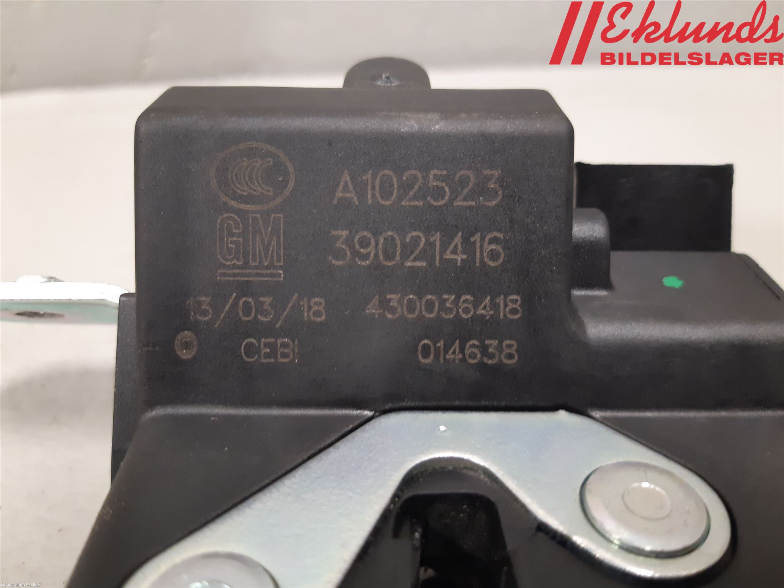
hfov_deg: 67.3
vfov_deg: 53.1
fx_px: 589
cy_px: 294
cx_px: 392
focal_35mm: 26
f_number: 1.7
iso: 250
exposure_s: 1/33
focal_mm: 3.93
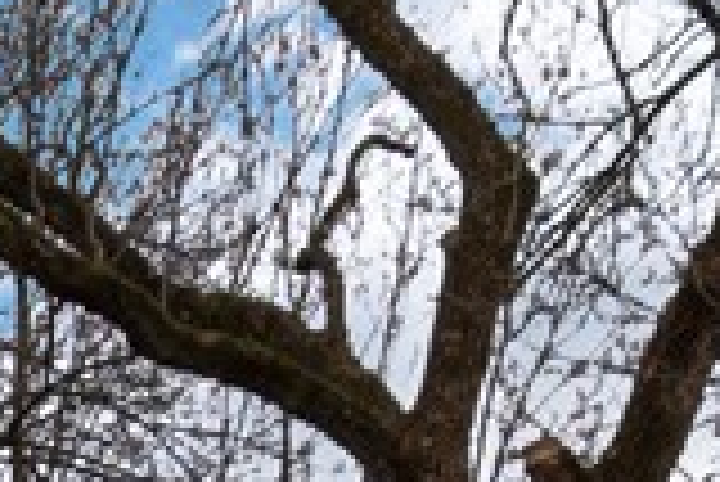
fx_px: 4744
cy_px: 1563
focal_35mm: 237
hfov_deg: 7.9
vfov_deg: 5.4
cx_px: -1109
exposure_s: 1/25
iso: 320
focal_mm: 35
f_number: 18
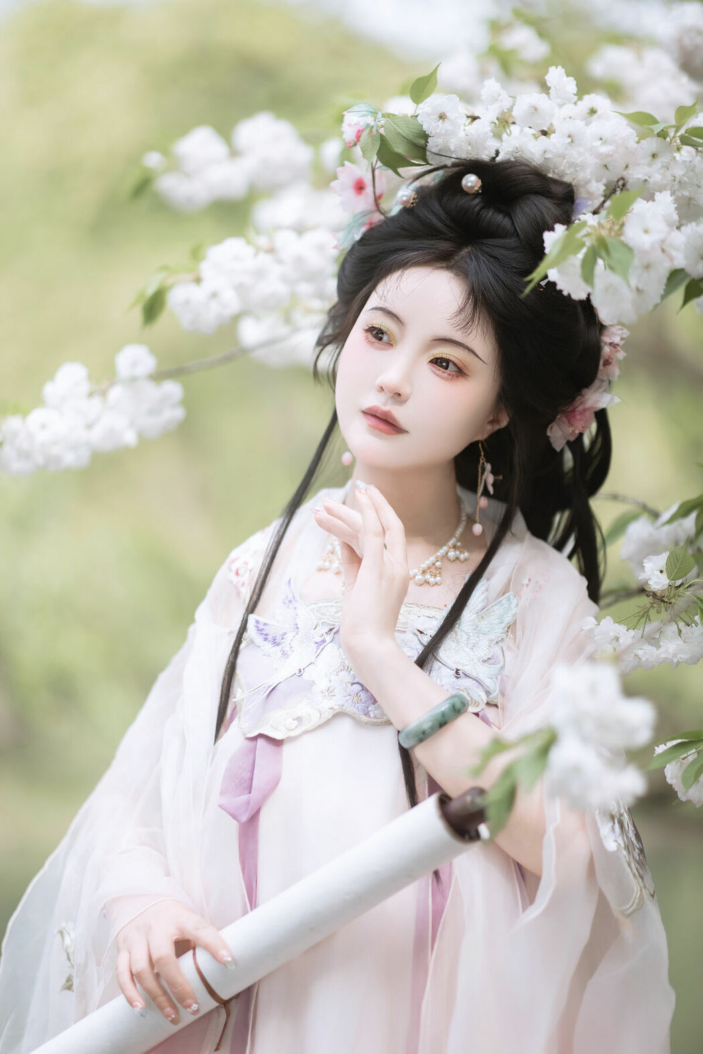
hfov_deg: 16.1
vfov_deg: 23.9
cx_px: 352
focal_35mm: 85
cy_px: 527
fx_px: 2490
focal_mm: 85
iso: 100
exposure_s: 1/2500
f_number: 1.4
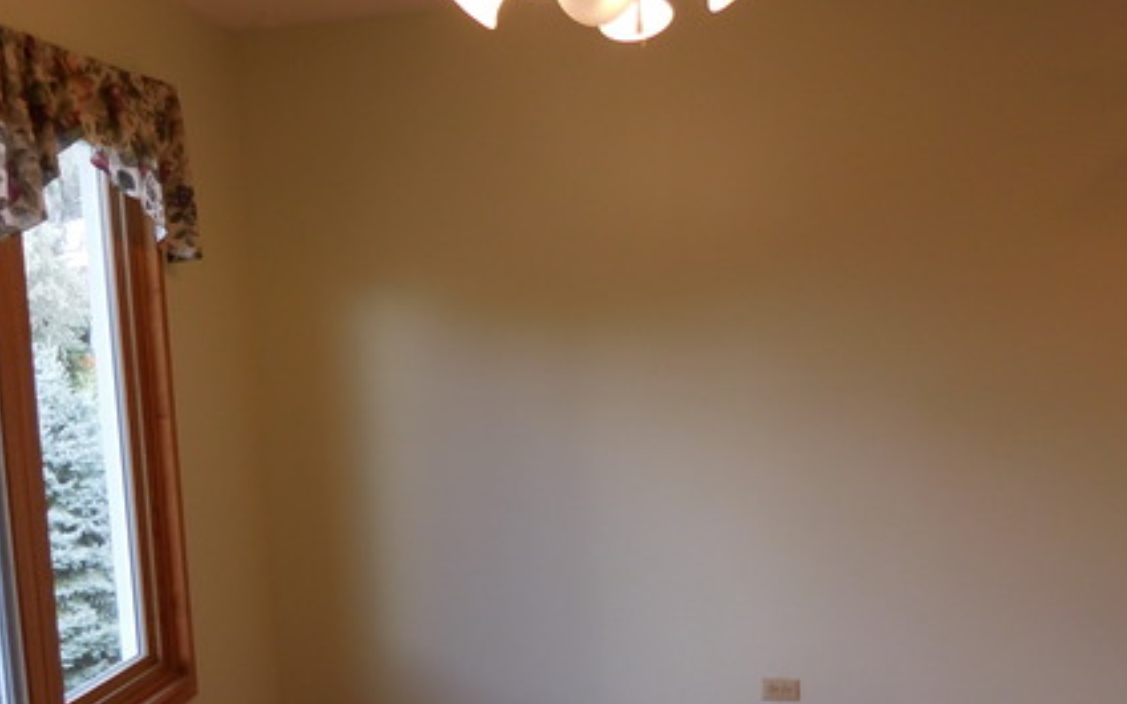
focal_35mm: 40
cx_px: 460
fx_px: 1229
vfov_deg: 31.8
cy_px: 454
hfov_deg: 49.0
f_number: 3.3
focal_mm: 4.5
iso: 125
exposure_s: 1/60
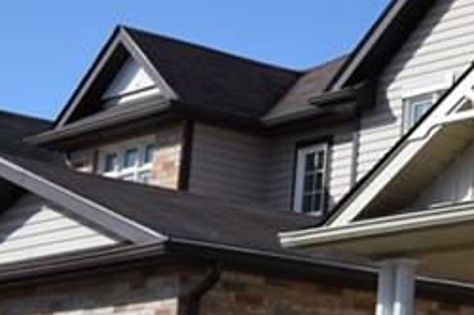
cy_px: 250
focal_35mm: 123
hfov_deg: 14.4
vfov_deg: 11.1
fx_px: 1617
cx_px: 887
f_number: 8
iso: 800
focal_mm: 20
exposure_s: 1/2000
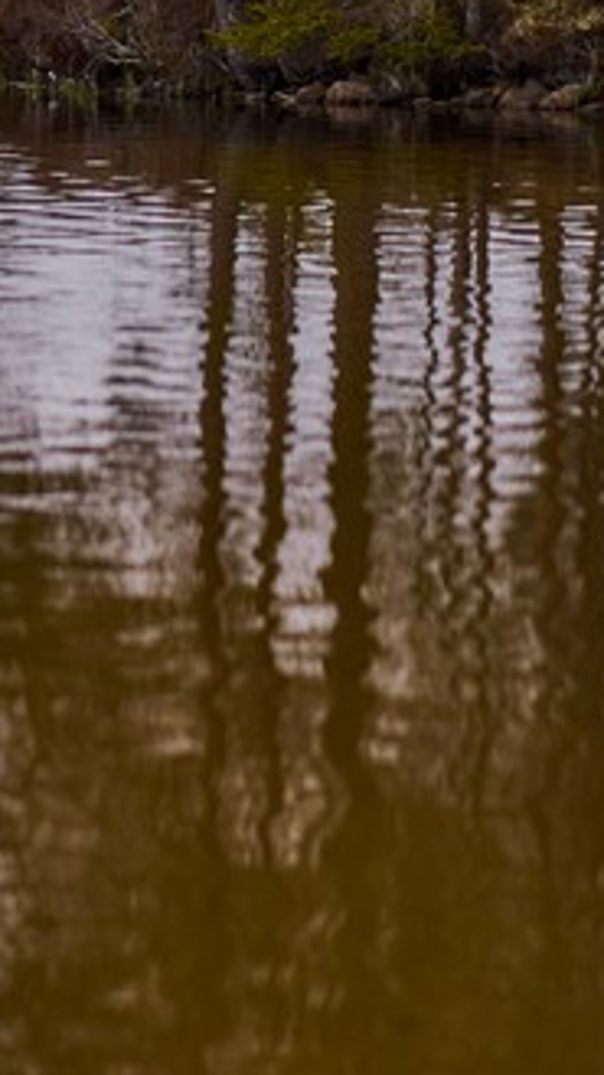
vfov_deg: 8.2
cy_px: -114
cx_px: -297
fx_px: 7405
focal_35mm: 260
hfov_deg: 4.6
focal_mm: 85
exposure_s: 1/2500
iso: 100
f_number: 1.8
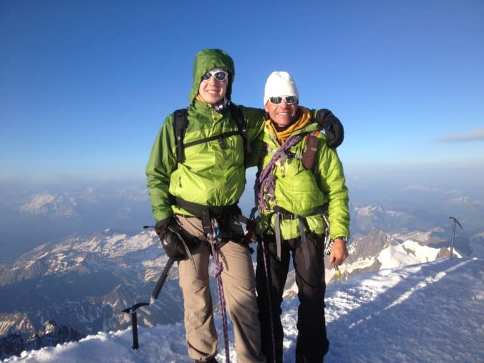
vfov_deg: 40.7
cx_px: 242
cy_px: 182
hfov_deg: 52.6
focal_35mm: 35
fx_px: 489
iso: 50
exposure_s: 1/1004
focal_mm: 4.28
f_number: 2.4
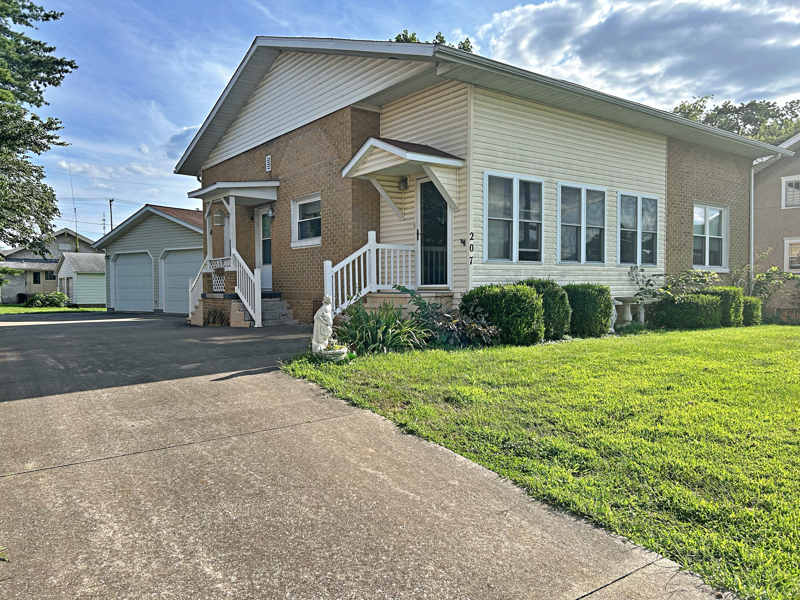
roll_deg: +0.3
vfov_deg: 53.1
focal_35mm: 26
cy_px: 300
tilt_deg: -2.1
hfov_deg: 67.3
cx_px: 400
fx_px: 601
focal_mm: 5.7
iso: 50
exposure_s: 1/2571
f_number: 1.5
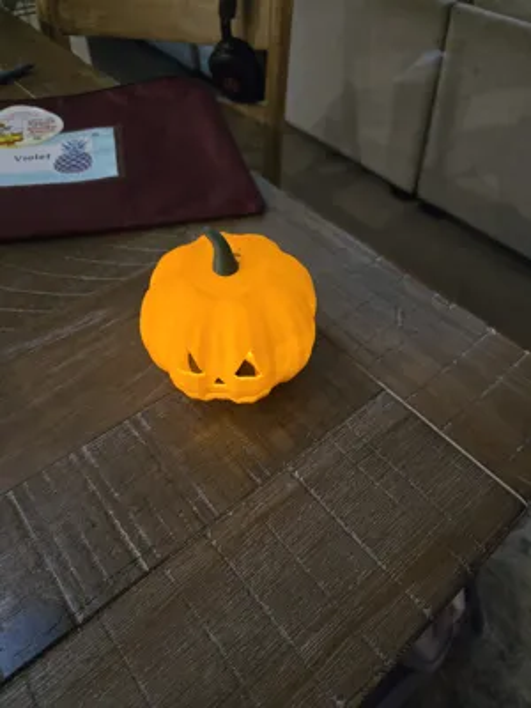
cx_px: 266
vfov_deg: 73.9
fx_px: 470
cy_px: 354
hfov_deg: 58.9
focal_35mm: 23
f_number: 1.8
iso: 1600
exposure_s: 1/60
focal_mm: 5.4
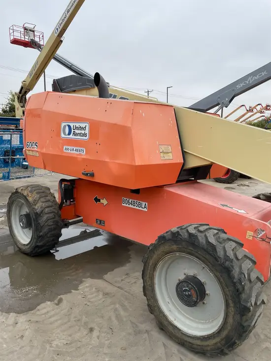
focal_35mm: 26
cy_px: 180
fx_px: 271
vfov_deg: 67.3
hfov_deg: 53.1
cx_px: 136
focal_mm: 4.2
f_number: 1.6
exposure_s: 1/251
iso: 32
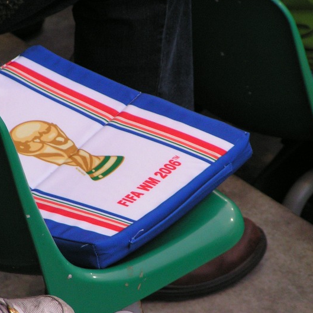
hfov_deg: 5.1
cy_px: 159
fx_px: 3540
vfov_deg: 5.1
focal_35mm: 346
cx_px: 111
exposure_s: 1/200
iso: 200
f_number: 3.5
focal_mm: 39.6
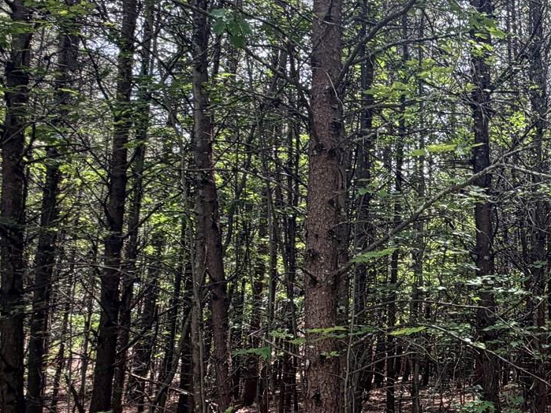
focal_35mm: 41
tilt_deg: +7.8
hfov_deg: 38.2
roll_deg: +3.6
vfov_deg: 34.5
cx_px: 602
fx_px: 653
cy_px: 300
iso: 64
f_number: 2.2
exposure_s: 1/121
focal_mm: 2.22
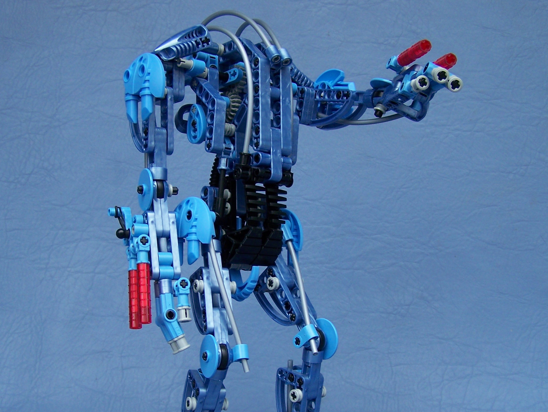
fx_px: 824
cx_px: 262
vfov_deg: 27.9
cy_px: 280
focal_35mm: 52
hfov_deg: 36.8
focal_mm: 6.3
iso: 80
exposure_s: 1/250
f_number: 2.8
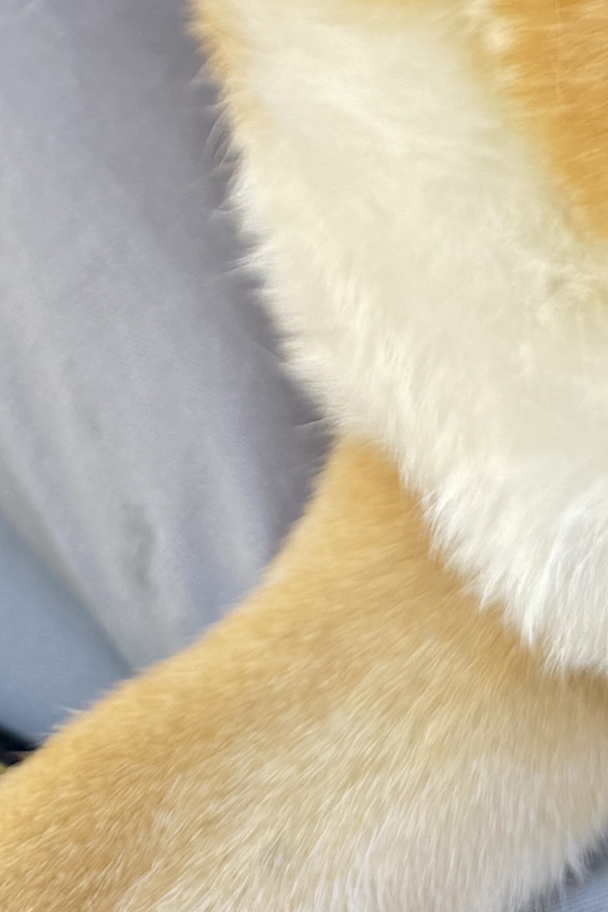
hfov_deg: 13.3
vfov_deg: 16.5
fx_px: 2608
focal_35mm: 103
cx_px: 392
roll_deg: -4.6
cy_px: -744
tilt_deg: -1.6
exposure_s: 1/225
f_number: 1.78
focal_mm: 6.76
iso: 160
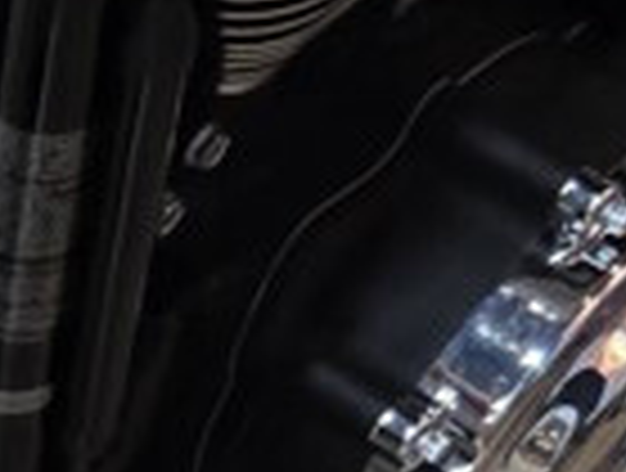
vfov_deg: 8.1
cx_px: -1169
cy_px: 886
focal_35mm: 176
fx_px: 3191
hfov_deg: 9.2
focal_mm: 6.3
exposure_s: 1/120
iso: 640
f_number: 1.7
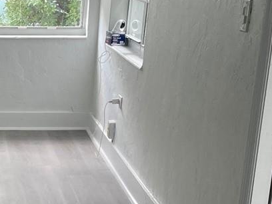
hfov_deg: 17.6
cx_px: -118
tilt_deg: -17.3
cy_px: 205
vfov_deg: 14.3
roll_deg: +0.0
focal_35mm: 102
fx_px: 801
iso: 40
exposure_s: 1/121
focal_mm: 4.2
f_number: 1.6
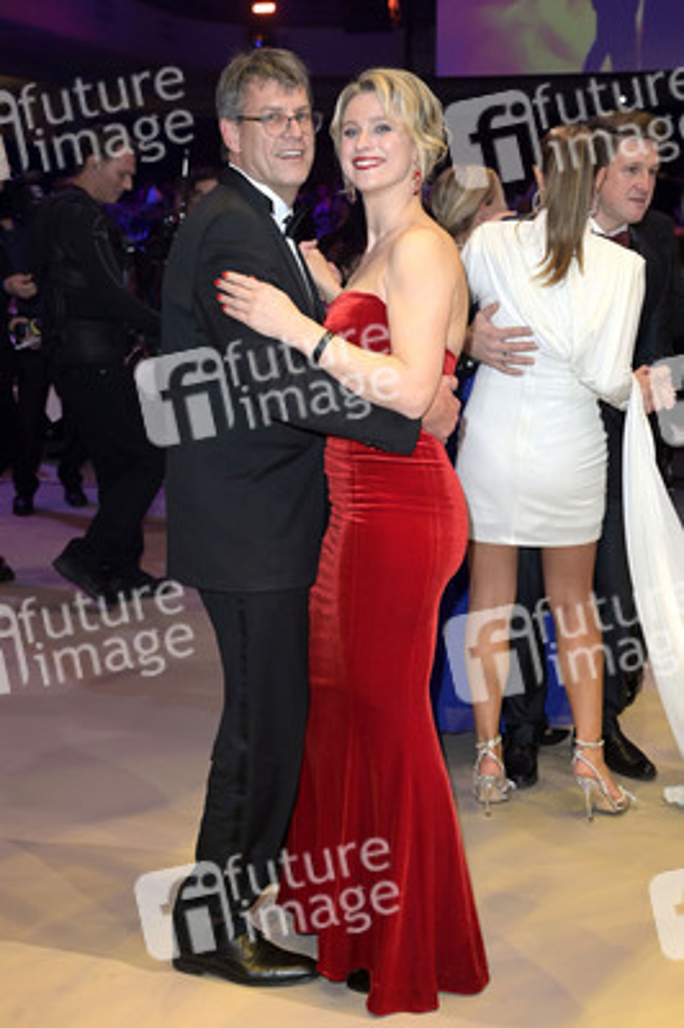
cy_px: 514
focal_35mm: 52
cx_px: 342
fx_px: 1484
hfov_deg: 25.9
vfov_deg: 38.2
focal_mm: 52
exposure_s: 1/250
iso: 2500
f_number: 5
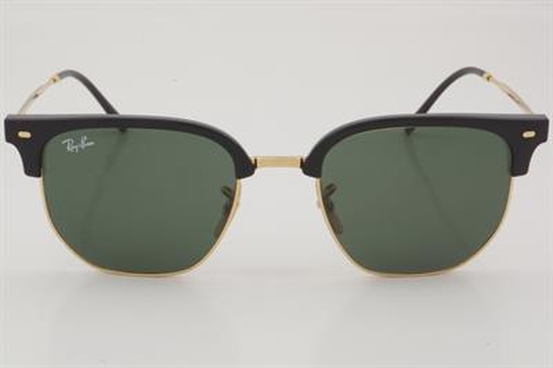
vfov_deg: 16.5
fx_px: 1266
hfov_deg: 24.6
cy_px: 184
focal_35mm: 82
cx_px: 276
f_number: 32
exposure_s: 1/3
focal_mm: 55
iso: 100
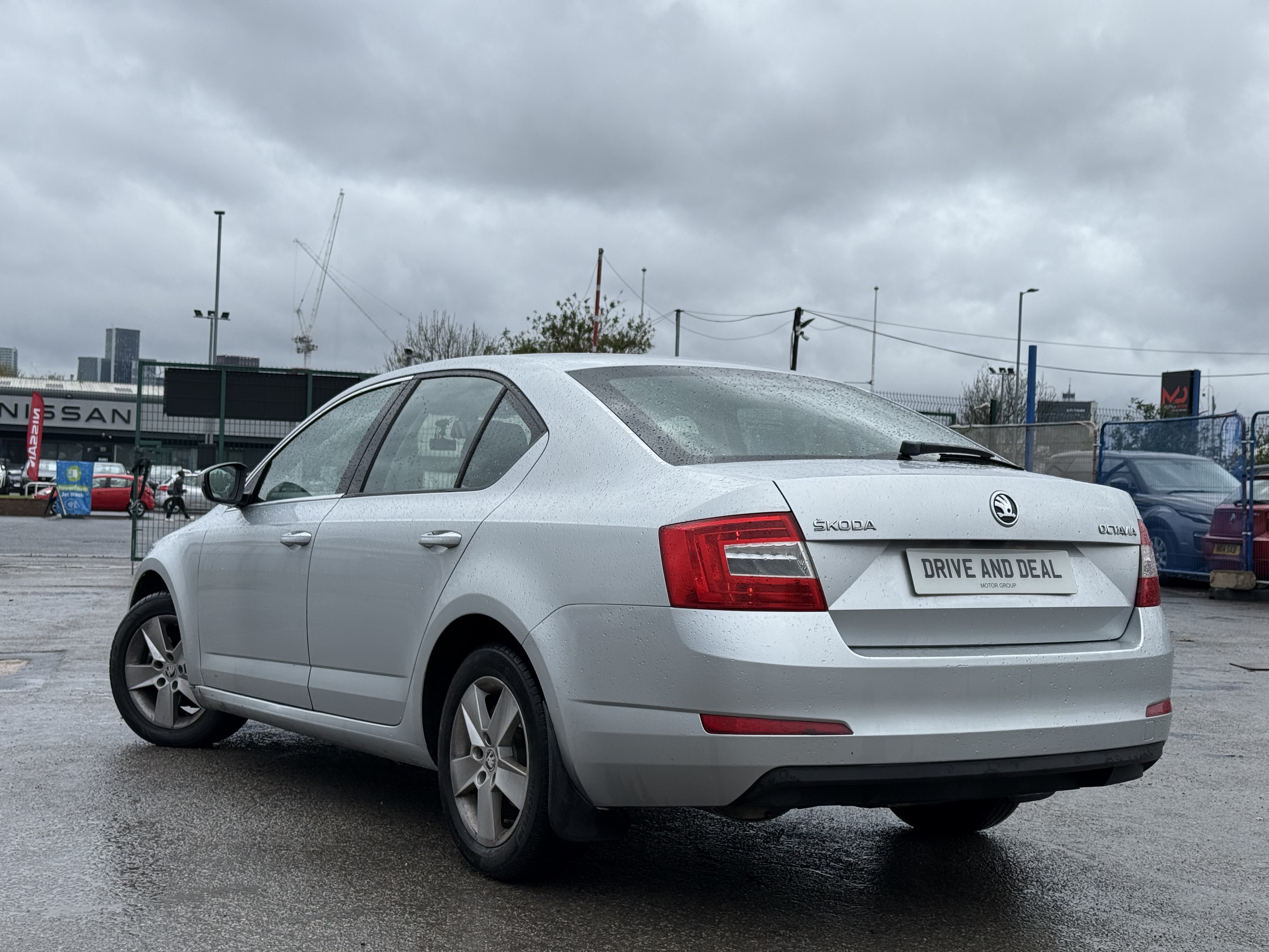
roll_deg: -2.1
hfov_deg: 39.7
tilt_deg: +1.1
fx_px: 1760
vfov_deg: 30.3
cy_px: 476
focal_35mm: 48
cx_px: 634
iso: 64
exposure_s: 1/3096
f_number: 1.78
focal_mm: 6.76
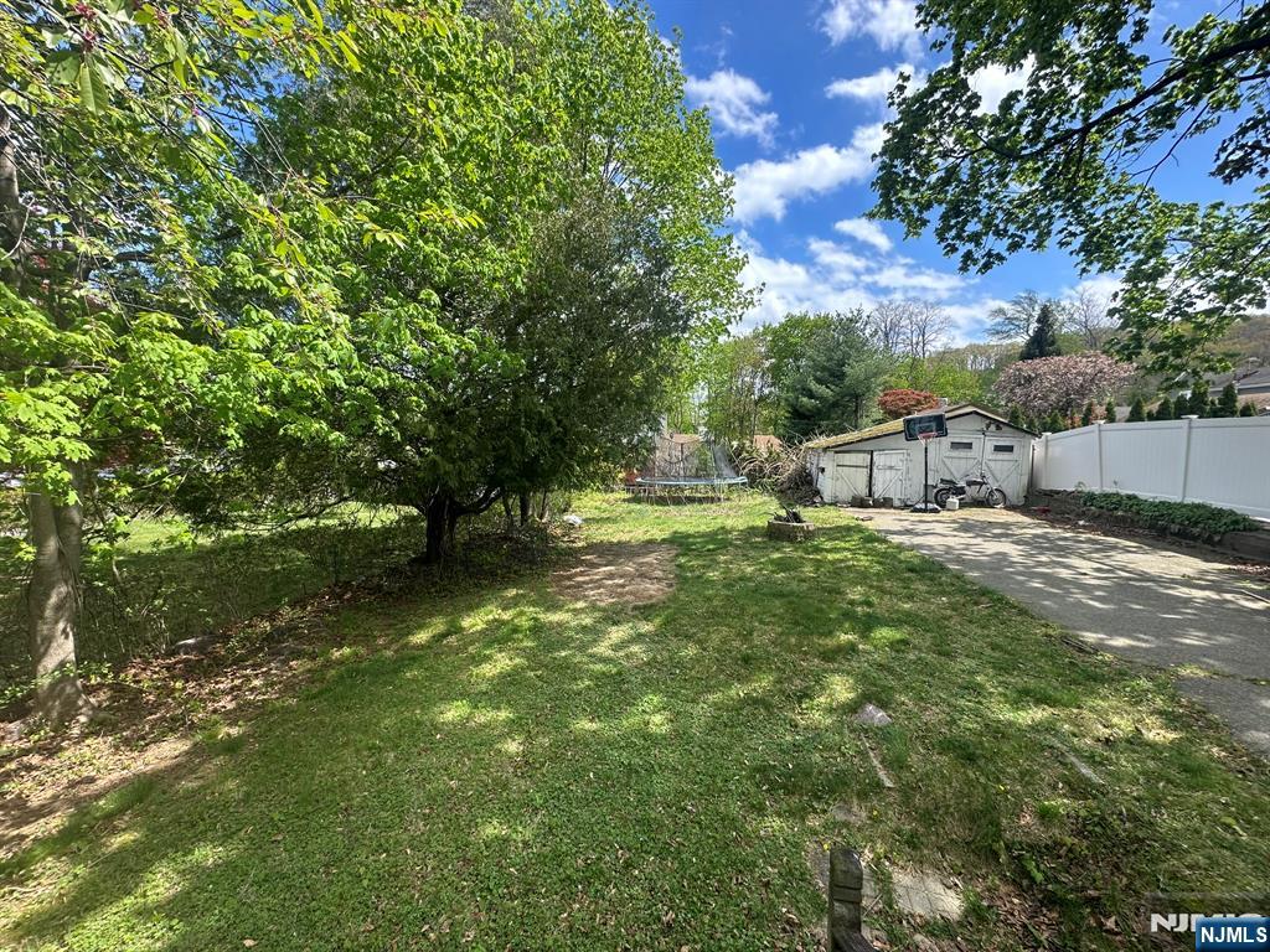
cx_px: 635
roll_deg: -2.2
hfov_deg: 102.1
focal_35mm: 14
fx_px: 514
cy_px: 476
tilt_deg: -3.7
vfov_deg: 85.7
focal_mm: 2.22
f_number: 2.2
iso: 40
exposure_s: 1/553
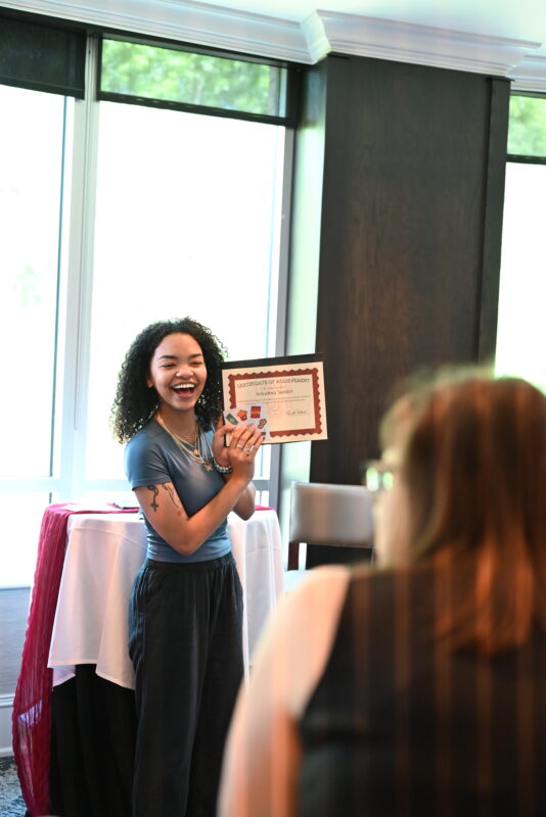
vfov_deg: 39.6
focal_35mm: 50
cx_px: 273
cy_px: 408
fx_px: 1136
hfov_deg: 27.0
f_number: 2.8
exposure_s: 1/80
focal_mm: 50
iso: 3200
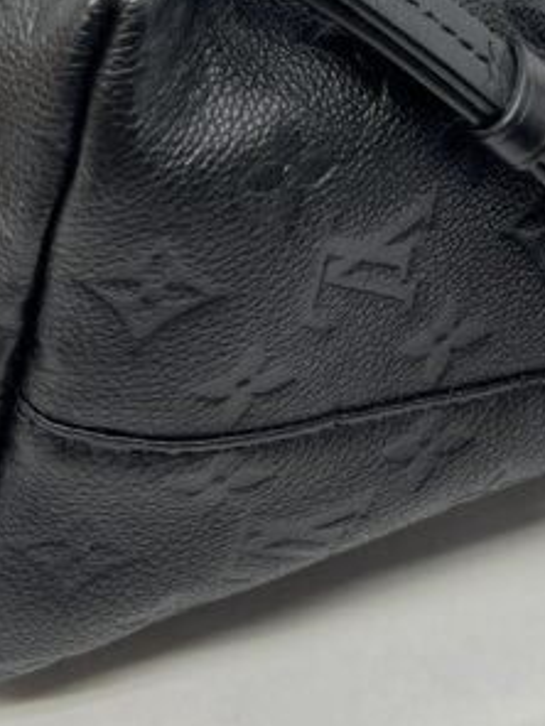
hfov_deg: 16.4
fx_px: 1889
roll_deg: +0.2
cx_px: 211
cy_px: -150
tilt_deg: -35.9
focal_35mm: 90
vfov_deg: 20.4
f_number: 1.5
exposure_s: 1/102
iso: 32
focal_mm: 5.7
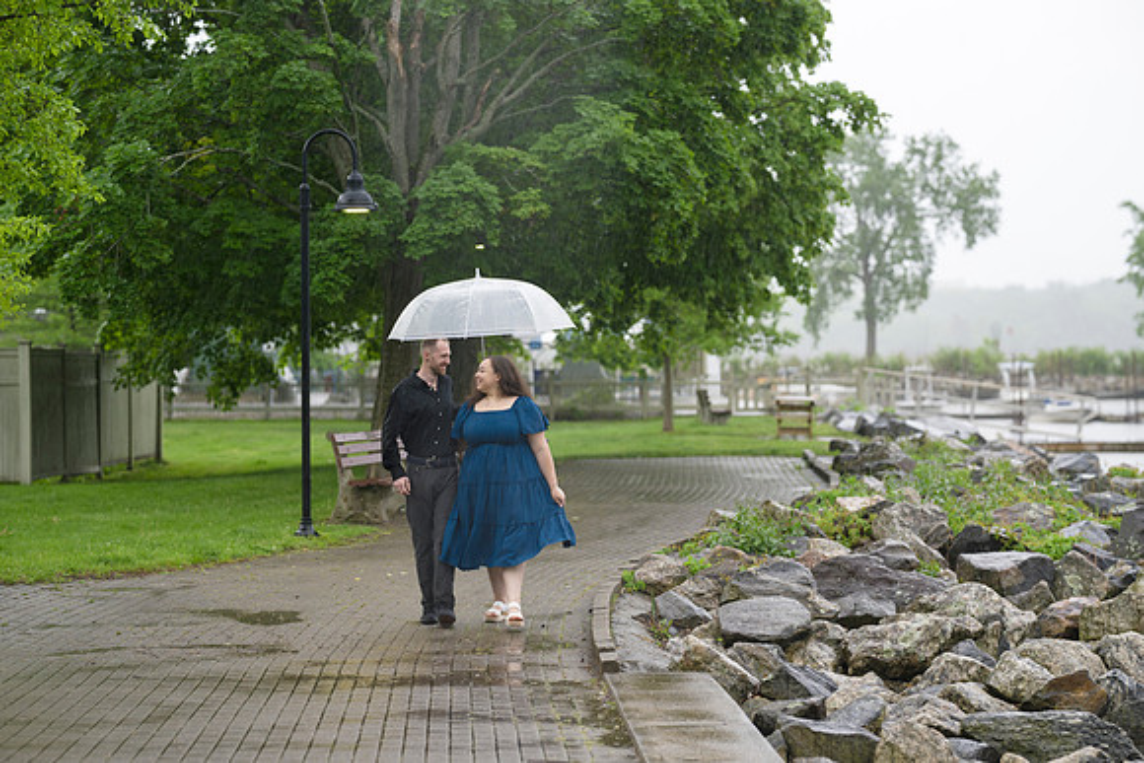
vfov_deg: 16.1
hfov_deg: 23.9
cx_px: 572
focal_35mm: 85
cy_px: 382
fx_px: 2702
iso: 160
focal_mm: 85
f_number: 2.2
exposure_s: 1/100
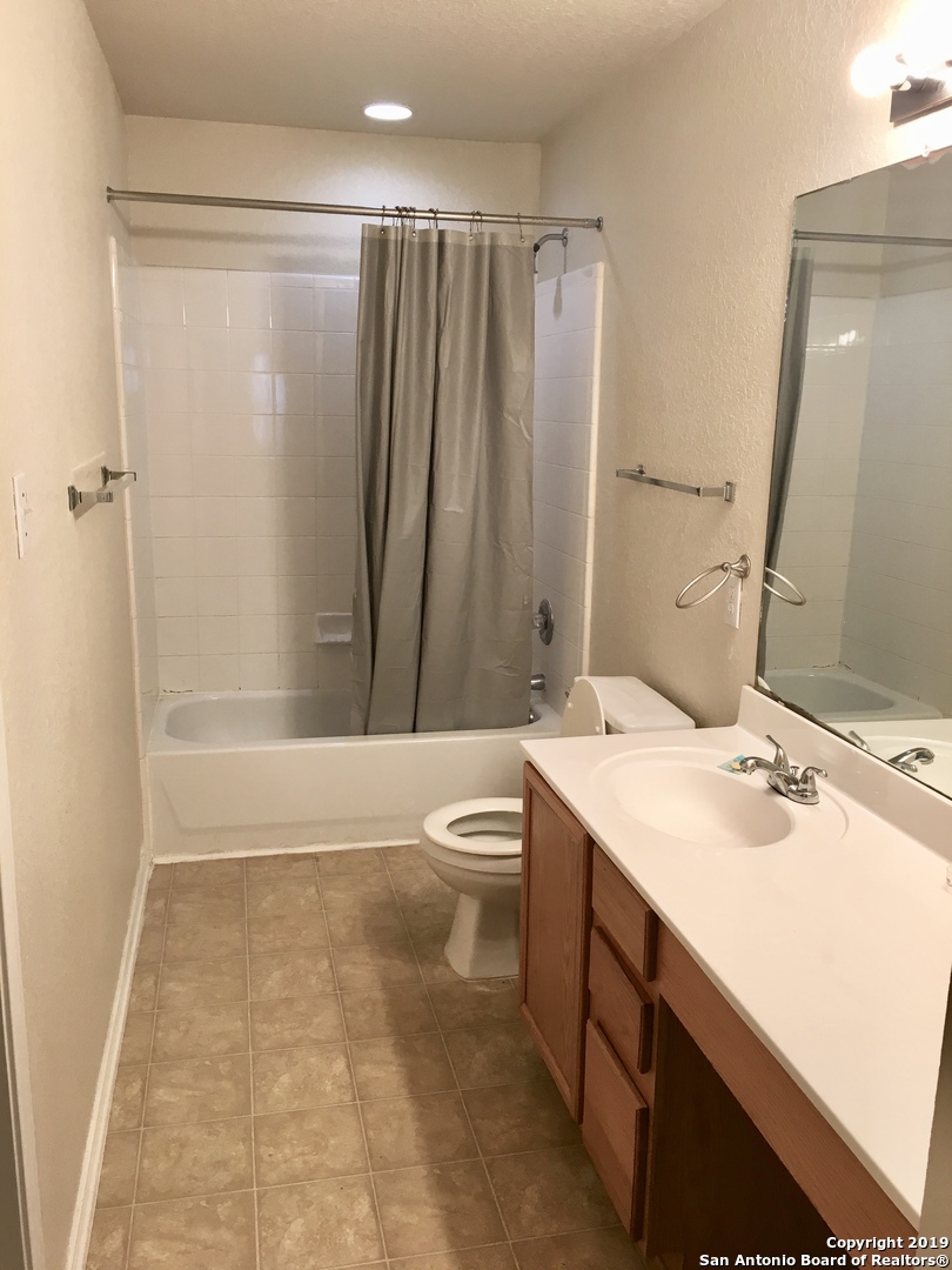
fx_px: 1063
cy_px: 635
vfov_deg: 61.7
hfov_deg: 48.2
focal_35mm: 29
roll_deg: +0.9
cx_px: 476
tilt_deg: -11.8
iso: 25
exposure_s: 1/33
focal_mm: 4.15
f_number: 2.2
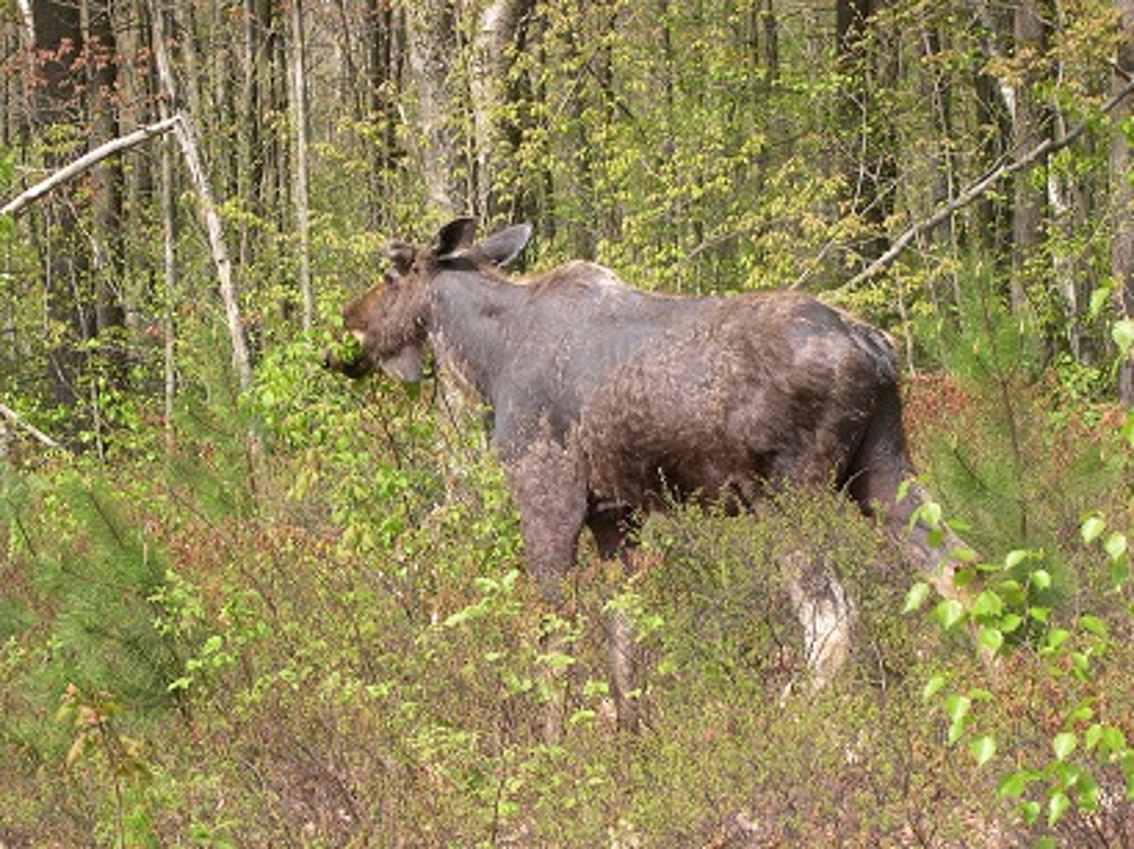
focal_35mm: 114
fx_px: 3732
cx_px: 567
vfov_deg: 13.0
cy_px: 424
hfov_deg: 17.3
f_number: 4.9
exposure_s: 1/186
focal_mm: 24
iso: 100
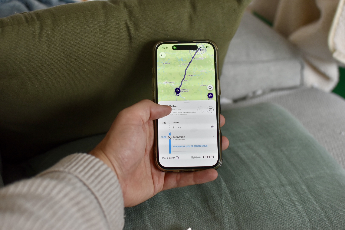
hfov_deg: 37.9
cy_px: 115
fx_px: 503
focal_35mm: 52
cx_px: 172
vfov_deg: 25.8
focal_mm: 35
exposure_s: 1/800
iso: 800
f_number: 2.8
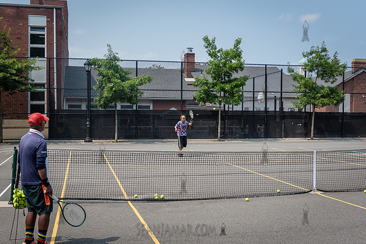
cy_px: 122
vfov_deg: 29.4
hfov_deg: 43.0
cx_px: 183
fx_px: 465
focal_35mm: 46
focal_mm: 44
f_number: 4.5
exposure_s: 1/1600
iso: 200
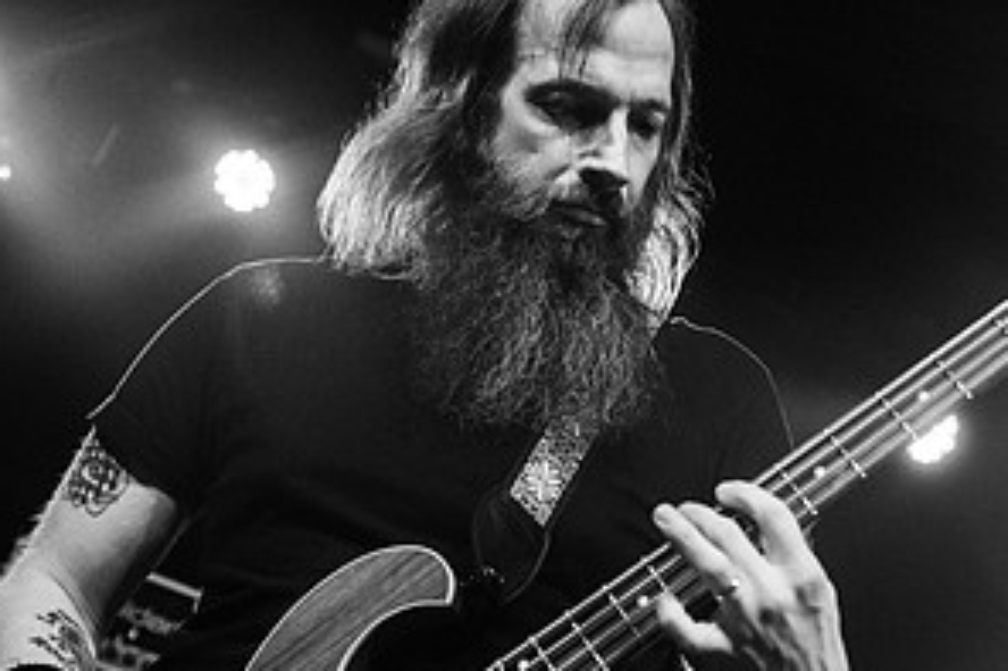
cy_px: 413
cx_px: 714
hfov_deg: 27.5
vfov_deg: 18.6
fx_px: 2043
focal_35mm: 73
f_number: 3.2
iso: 3200
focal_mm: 35
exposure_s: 1/320
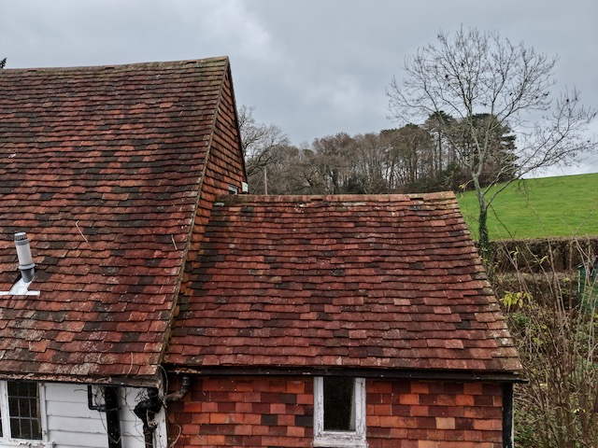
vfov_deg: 56.8
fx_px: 415
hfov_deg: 71.6
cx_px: 299
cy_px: 224
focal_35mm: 24
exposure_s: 1/640
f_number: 1.8
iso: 280
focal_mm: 8.67
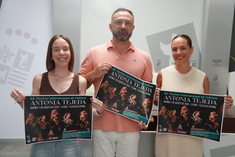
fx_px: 202
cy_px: 78
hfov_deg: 60.3
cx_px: 118
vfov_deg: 42.3
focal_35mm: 31
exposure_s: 1/160
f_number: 4
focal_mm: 31
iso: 1600
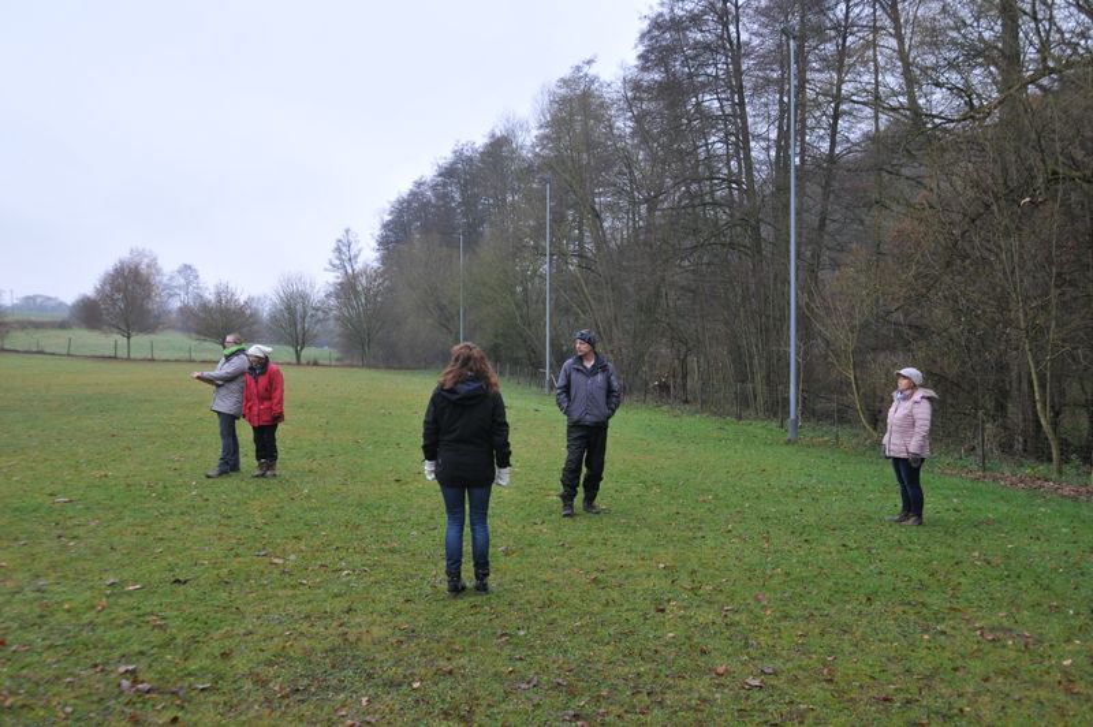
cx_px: 546
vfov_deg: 39.9
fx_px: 1001
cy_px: 364
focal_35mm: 33
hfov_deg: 57.3
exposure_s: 1/250
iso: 400
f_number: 5.6
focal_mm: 22
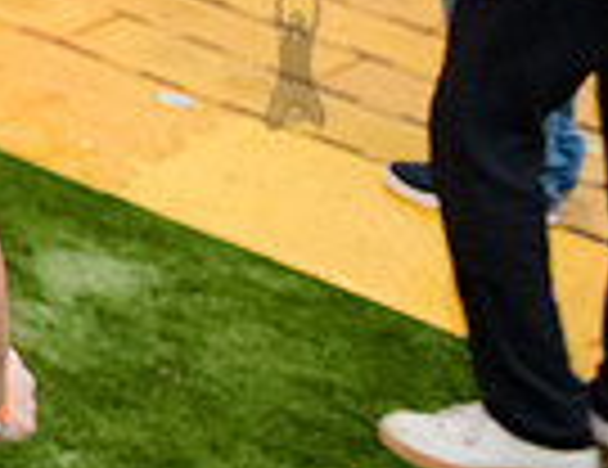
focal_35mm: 127
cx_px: -679
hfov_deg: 13.0
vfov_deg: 11.2
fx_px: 2253
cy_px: -319
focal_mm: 24
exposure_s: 1/200
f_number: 2.8
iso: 4000
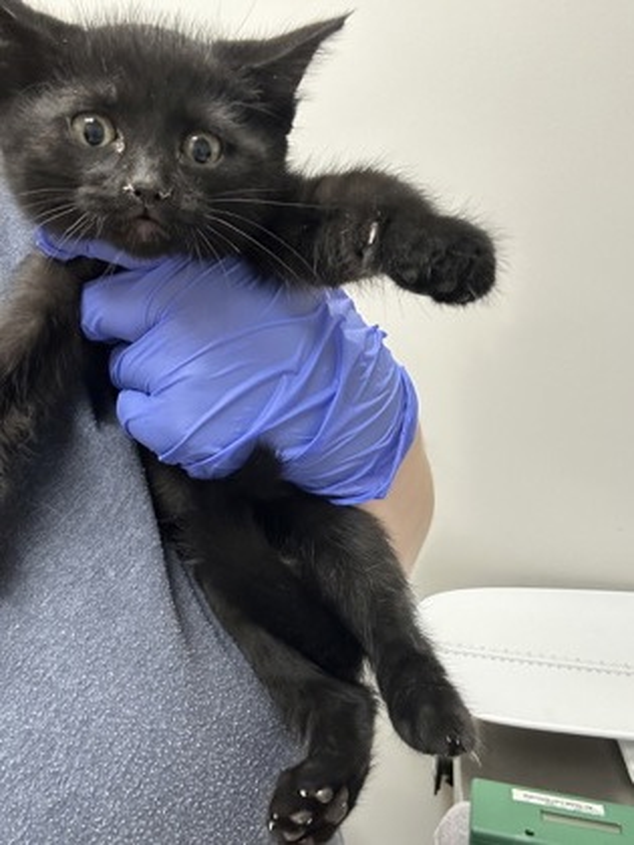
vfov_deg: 60.0
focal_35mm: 30
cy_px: 422
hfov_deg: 46.8
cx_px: 317
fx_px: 733
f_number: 1.9
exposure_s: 1/60
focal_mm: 2.69
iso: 100
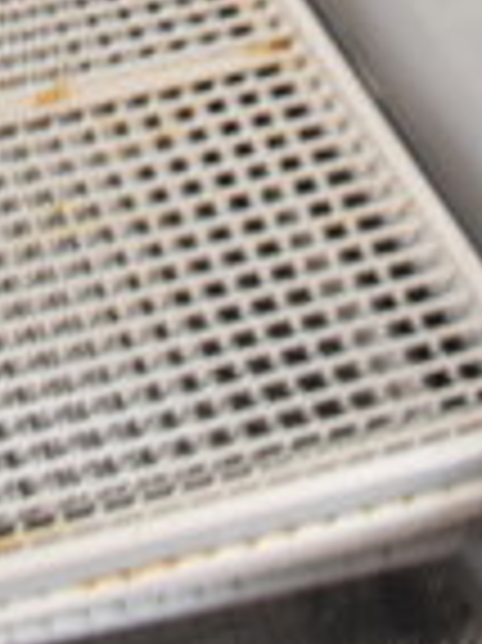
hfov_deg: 8.8
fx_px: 3086
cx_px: -158
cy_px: -1083
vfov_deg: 9.9
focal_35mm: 166
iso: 800
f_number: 3.5
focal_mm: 18
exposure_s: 1/30
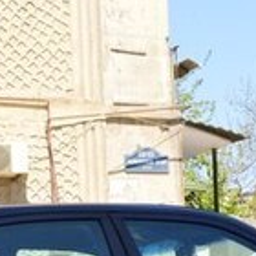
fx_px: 1205
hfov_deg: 12.1
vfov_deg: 11.7
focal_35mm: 144
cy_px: 368
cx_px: 80
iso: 400
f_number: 10
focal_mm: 24
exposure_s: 1/250
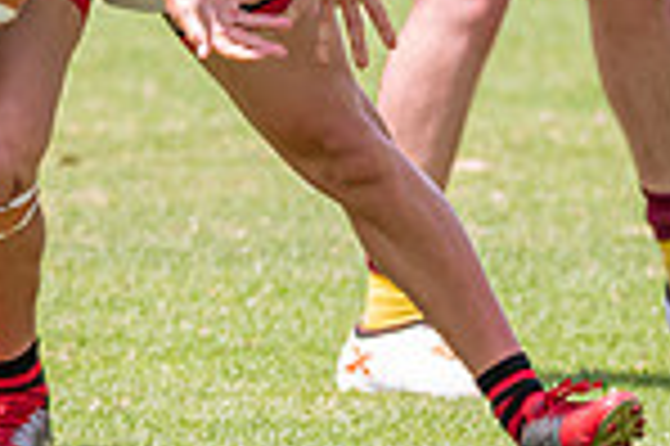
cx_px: 237
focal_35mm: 1121
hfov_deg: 1.8
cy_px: -161
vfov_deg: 1.2
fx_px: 20840
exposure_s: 1/2500
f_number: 6.3
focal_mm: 210
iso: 800
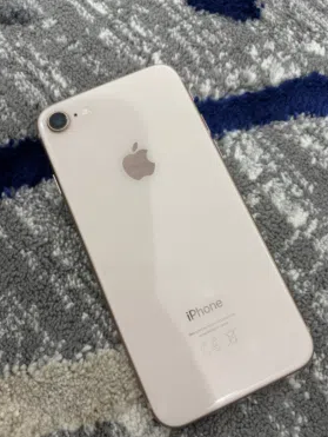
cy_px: 214
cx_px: 160
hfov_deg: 49.8
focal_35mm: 28
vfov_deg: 63.4
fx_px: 353
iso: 160
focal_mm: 5.96
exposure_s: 1/50
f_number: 1.6
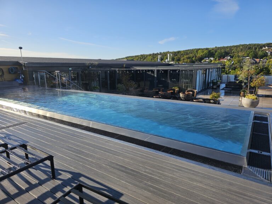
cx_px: 136
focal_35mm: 23
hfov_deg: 73.9
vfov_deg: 58.9
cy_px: 102
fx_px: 181
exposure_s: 1/580
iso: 10
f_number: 1.7
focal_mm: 6.3
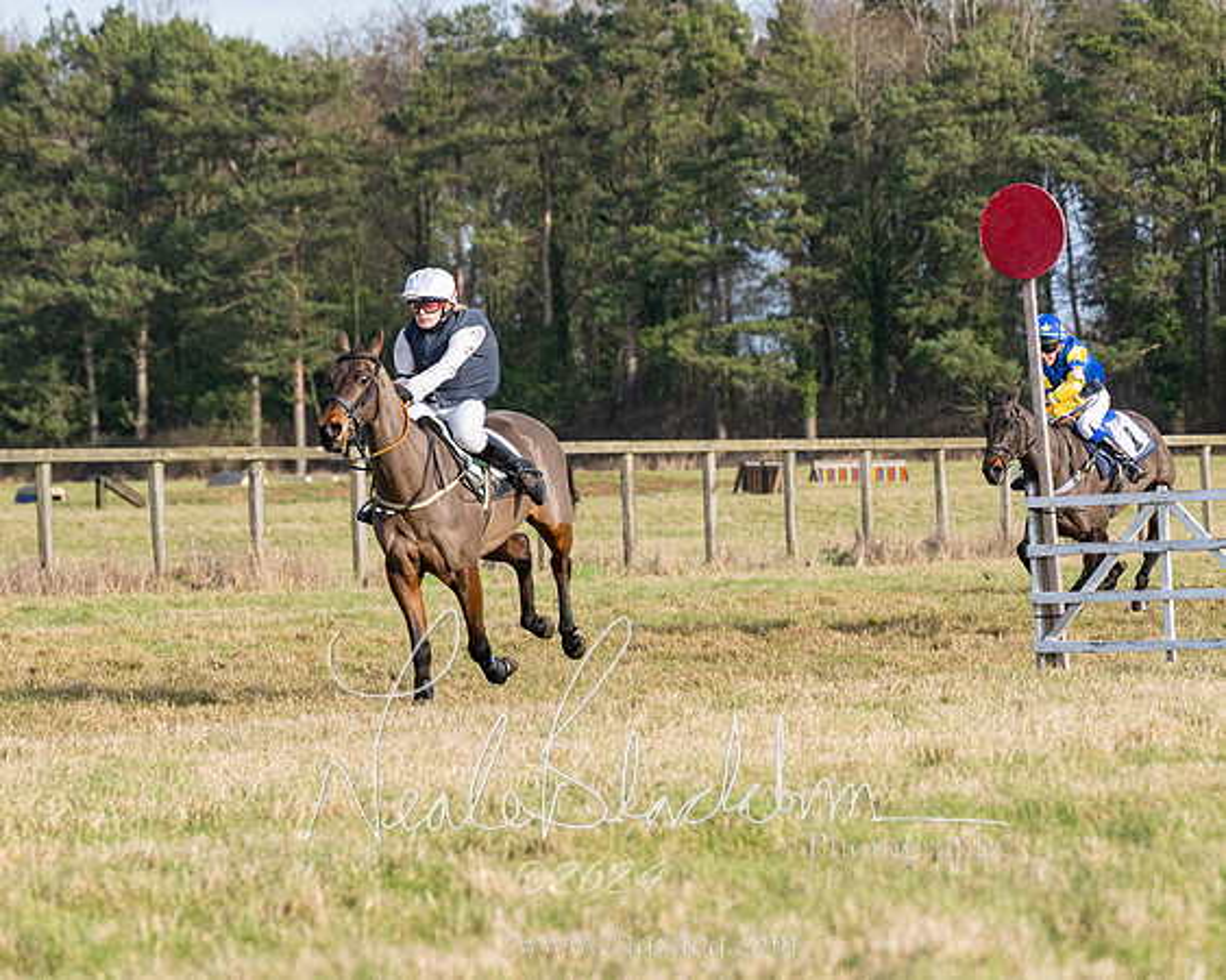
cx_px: 520
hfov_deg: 8.6
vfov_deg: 6.9
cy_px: 490
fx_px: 8118
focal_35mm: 224
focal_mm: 125
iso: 400
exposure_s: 1/2000
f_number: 5
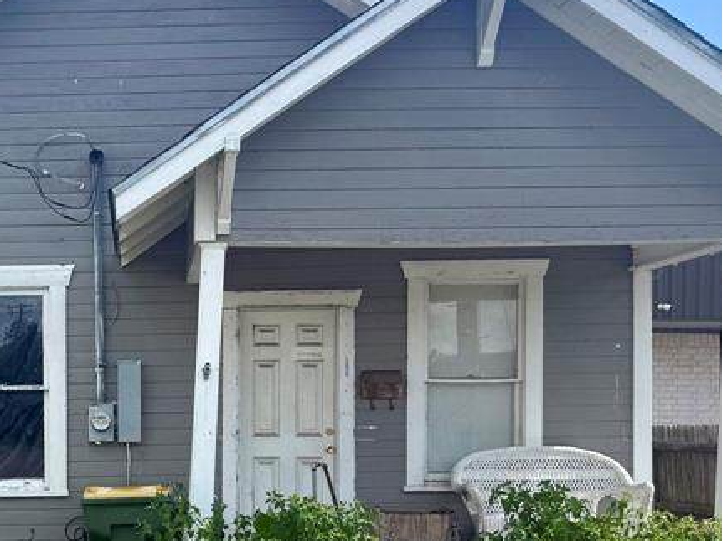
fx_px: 1189
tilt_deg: -0.3
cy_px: 446
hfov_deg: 32.2
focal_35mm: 57
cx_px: 77
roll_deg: +0.1
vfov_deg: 25.1
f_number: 1.78
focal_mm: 6.76
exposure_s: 1/3145
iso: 80
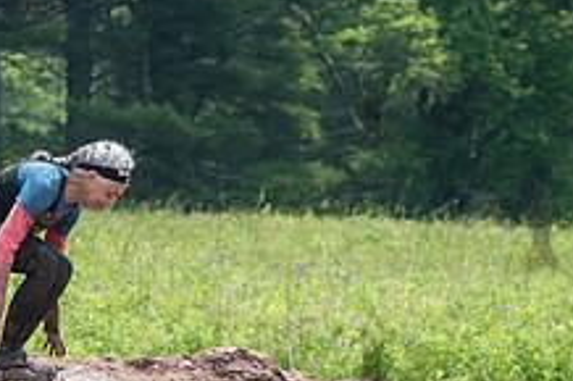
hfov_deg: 9.0
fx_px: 3642
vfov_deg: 6.0
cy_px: 225
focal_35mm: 229
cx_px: 32
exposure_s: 1/4000
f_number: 4
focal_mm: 86
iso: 1000
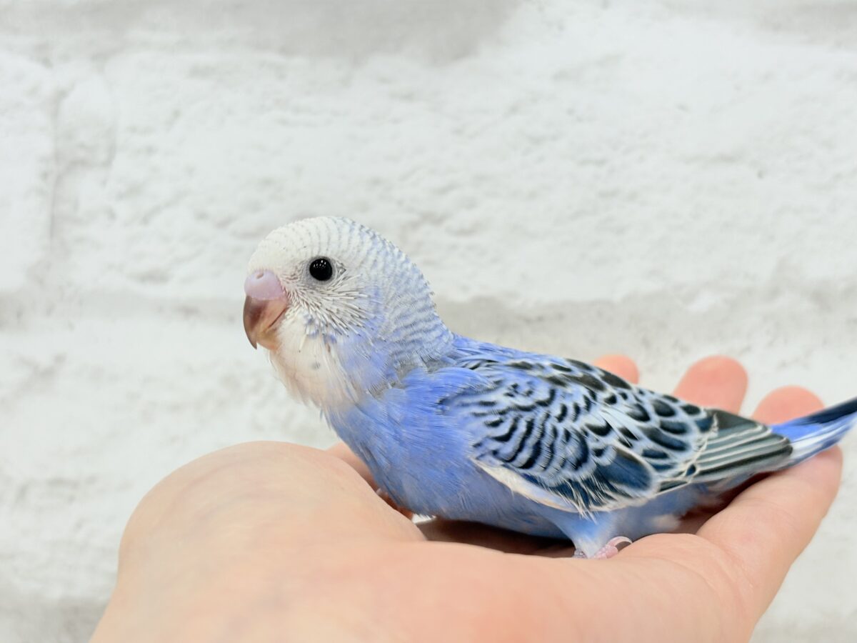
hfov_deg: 36.8
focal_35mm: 52
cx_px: 428
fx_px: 1287
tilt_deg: +2.9
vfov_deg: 28.0
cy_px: 322
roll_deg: -0.2
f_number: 1.6
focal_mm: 5.96
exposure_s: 1/50
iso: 32
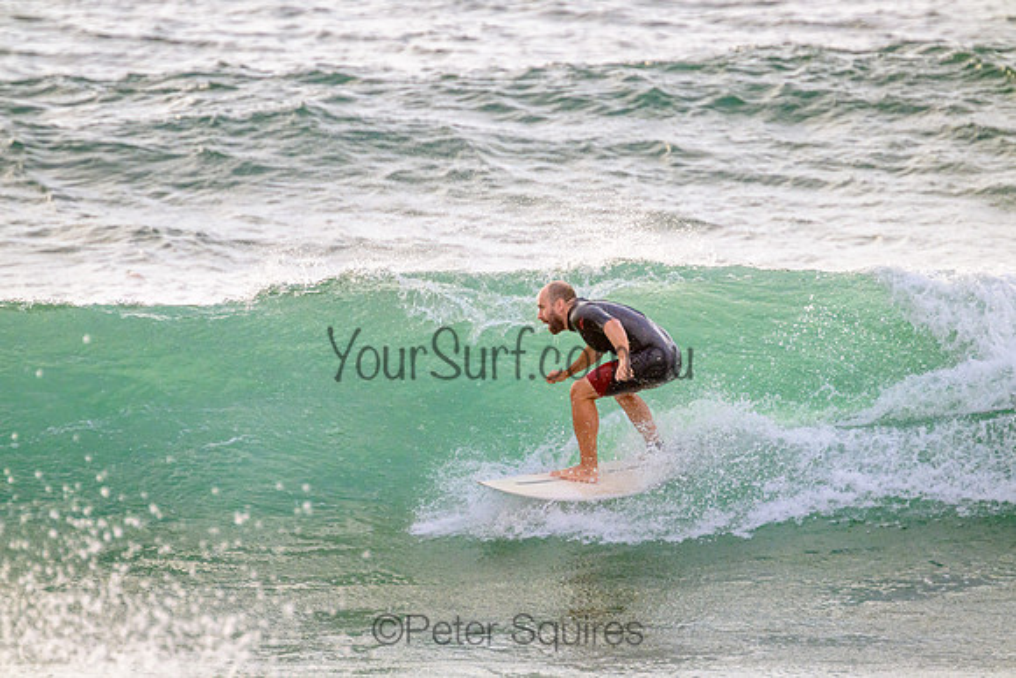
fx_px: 22582
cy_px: 339
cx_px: 508
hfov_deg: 2.6
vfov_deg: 1.7
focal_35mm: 800
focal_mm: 800
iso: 2200
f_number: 11
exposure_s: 1/2000
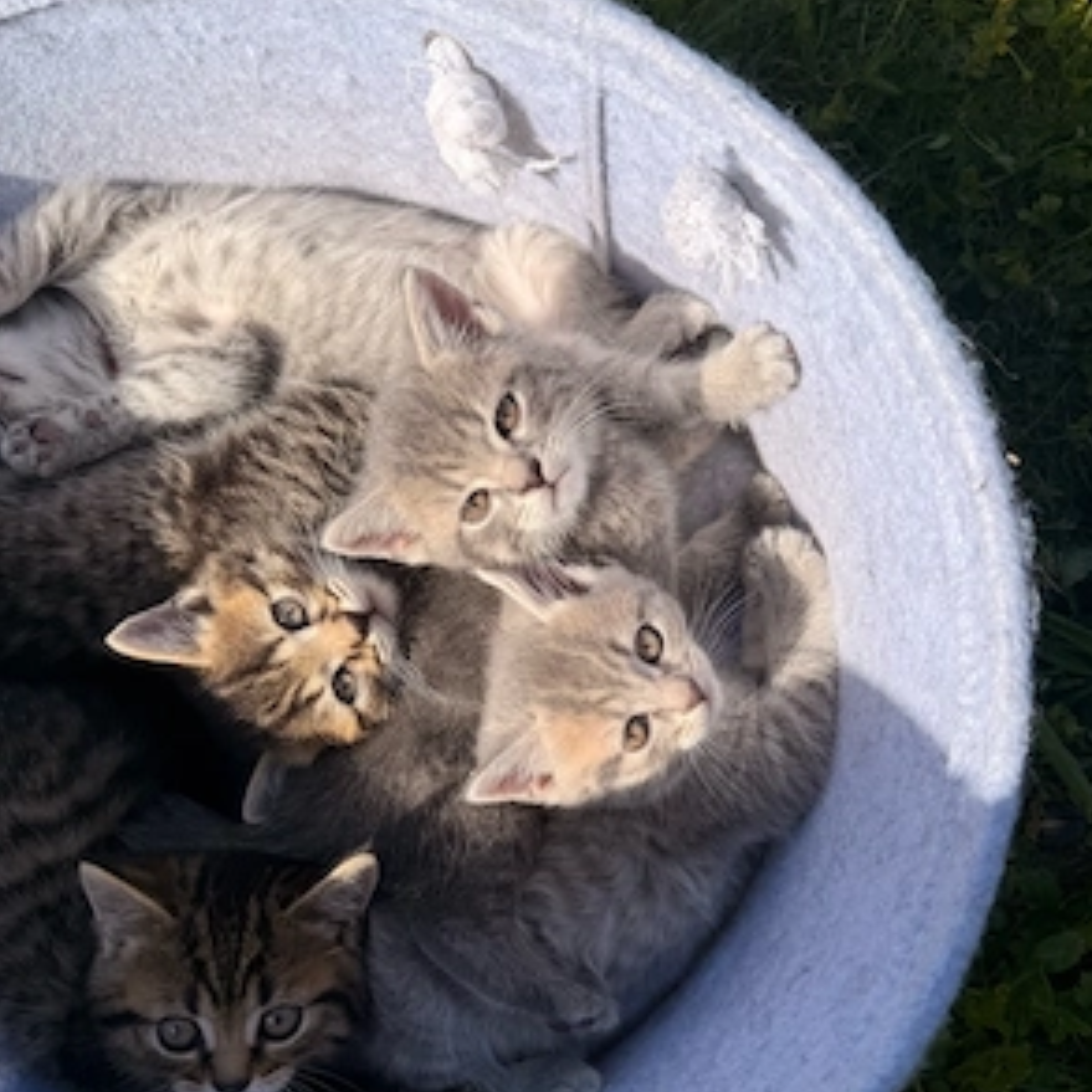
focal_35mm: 29
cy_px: 615
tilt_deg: -73.1
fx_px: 1035
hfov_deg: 55.6
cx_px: 555
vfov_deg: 55.5
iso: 80
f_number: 1.78
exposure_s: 1/4673
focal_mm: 6.76
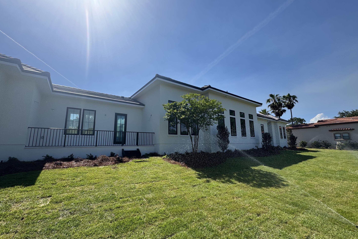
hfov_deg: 100.4
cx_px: 179
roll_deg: +0.8
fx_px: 149
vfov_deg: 77.3
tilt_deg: +9.6
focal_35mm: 15
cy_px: 121
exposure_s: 1/1832
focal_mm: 2.22
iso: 50
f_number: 2.2
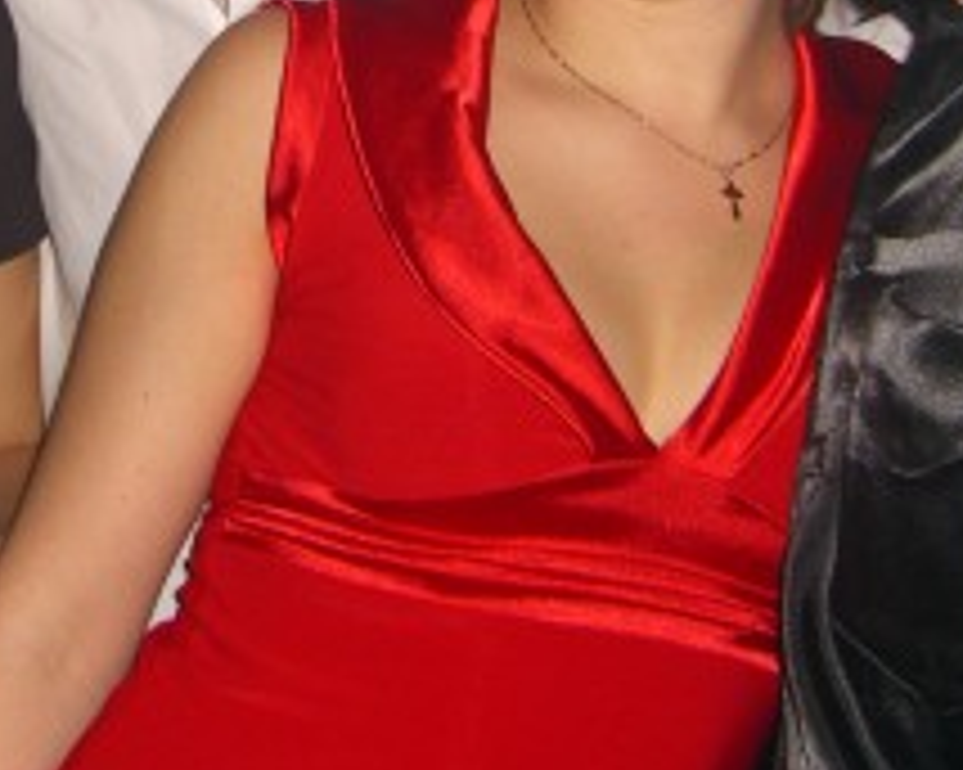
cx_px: 284
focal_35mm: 104
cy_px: -72
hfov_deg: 18.4
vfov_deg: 14.5
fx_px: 2963
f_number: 2.8
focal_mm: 7.9
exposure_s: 1/60
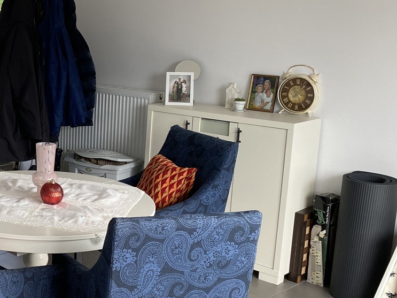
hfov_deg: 31.1
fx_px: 642
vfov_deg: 26.1
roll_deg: +0.4
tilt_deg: -10.8
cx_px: -23
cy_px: 142
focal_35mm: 56
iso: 80
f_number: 1.8
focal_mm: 4.25
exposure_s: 1/121
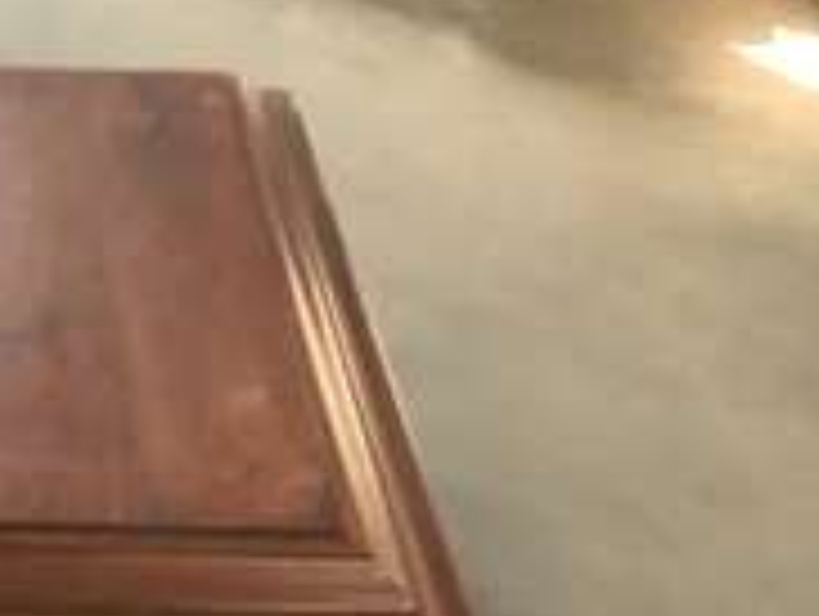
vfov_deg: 21.1
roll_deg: +0.2
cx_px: 32
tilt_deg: -39.6
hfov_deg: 27.2
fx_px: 1611
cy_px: 571
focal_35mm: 68
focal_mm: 3.3
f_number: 2.4
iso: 160
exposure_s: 1/60
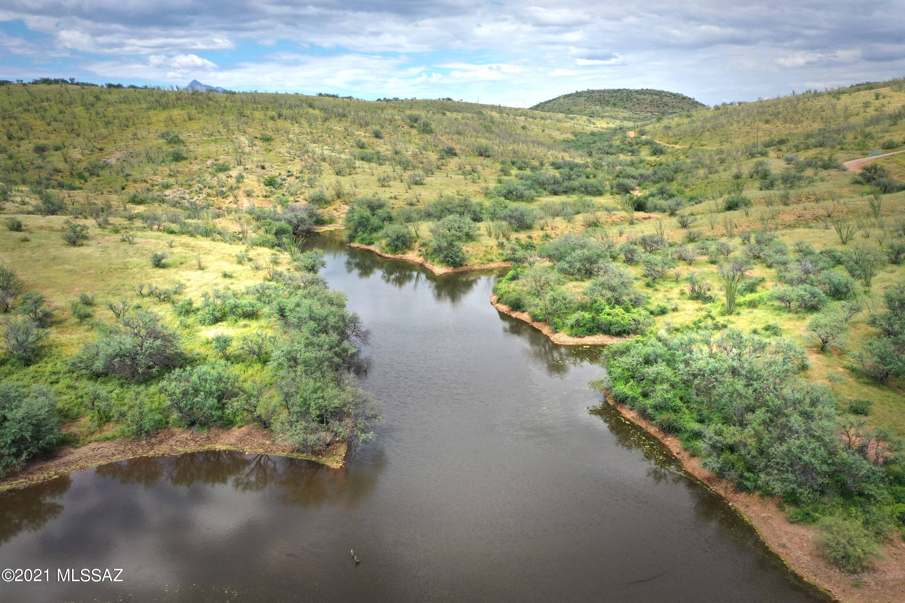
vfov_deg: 46.4
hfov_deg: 65.5
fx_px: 704
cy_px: 302
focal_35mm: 28
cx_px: 452
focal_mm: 10.26
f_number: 7.1
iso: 100
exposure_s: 1/320
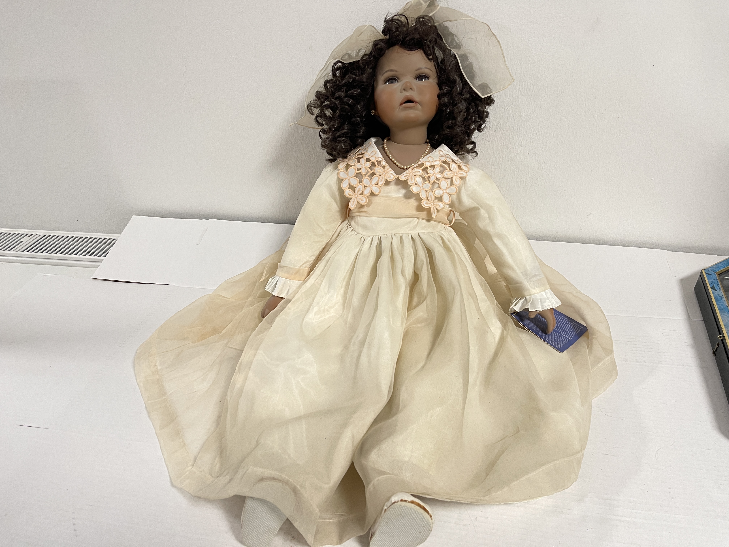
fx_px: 526
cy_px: 274
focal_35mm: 25
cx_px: 364
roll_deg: +3.1
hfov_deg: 69.4
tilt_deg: -33.5
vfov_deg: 54.9
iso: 100
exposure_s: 1/50
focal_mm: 5.1
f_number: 1.6
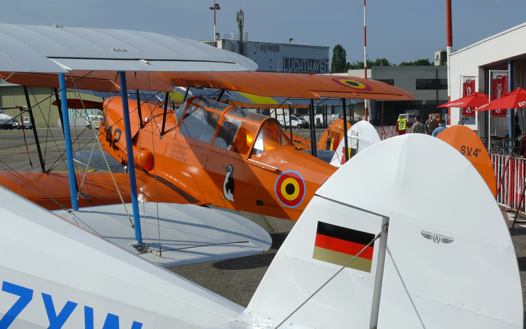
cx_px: 264
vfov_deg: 14.2
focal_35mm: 92
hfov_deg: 22.6
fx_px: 1319
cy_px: 137
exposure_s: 1/640
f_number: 8
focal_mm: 18.2
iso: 100
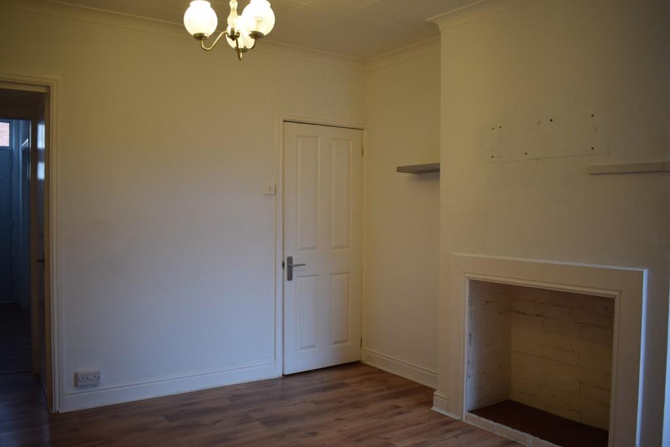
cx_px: 335
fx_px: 558
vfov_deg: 43.6
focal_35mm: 30
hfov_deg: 61.9
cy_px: 224
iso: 400
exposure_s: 1/60
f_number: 4
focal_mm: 20
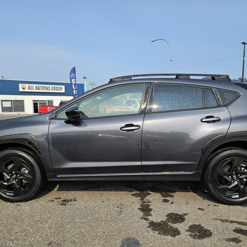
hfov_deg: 54.0
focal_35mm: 30
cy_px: 129
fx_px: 242
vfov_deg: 54.0
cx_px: 129
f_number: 1.8
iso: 25
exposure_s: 1/1829
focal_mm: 5.4
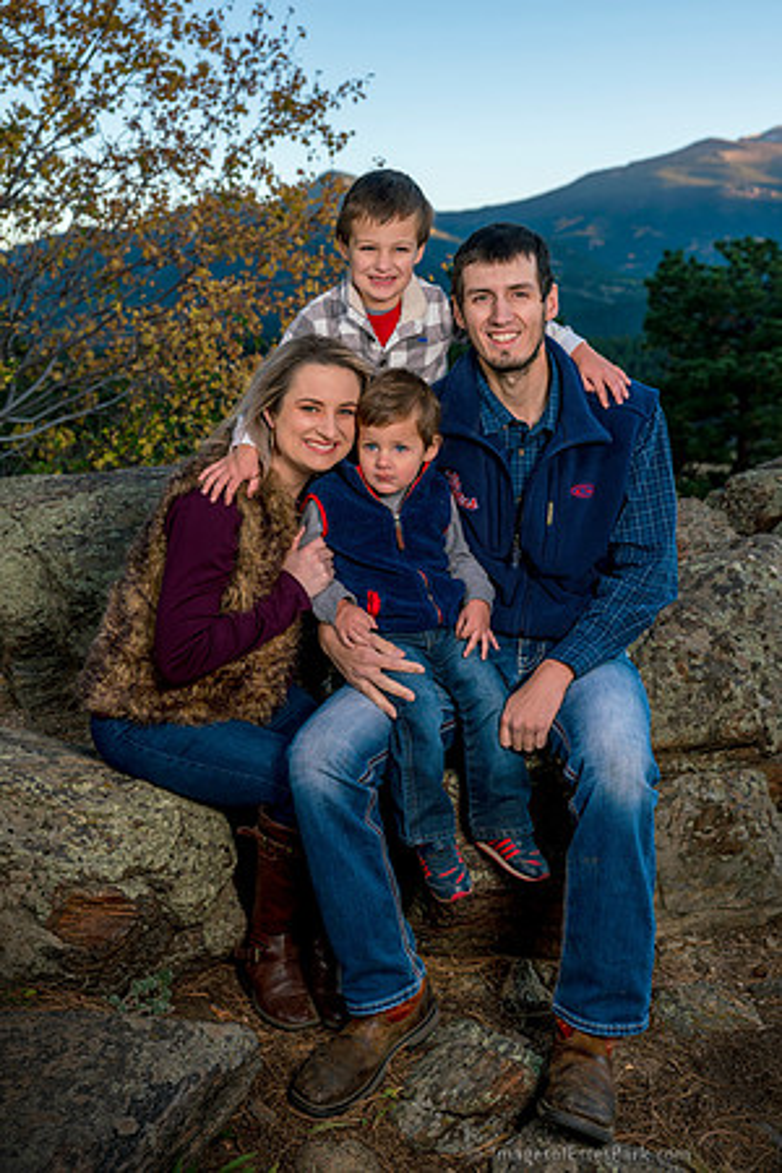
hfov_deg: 33.4
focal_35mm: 40
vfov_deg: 48.5
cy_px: 586
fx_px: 1303
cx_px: 391
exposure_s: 1/160
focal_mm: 40
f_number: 5
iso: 100
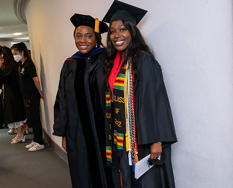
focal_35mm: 43
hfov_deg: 42.8
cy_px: 99
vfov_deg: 35.1
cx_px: 127
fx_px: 297
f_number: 4
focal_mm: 24
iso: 3200
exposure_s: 1/160
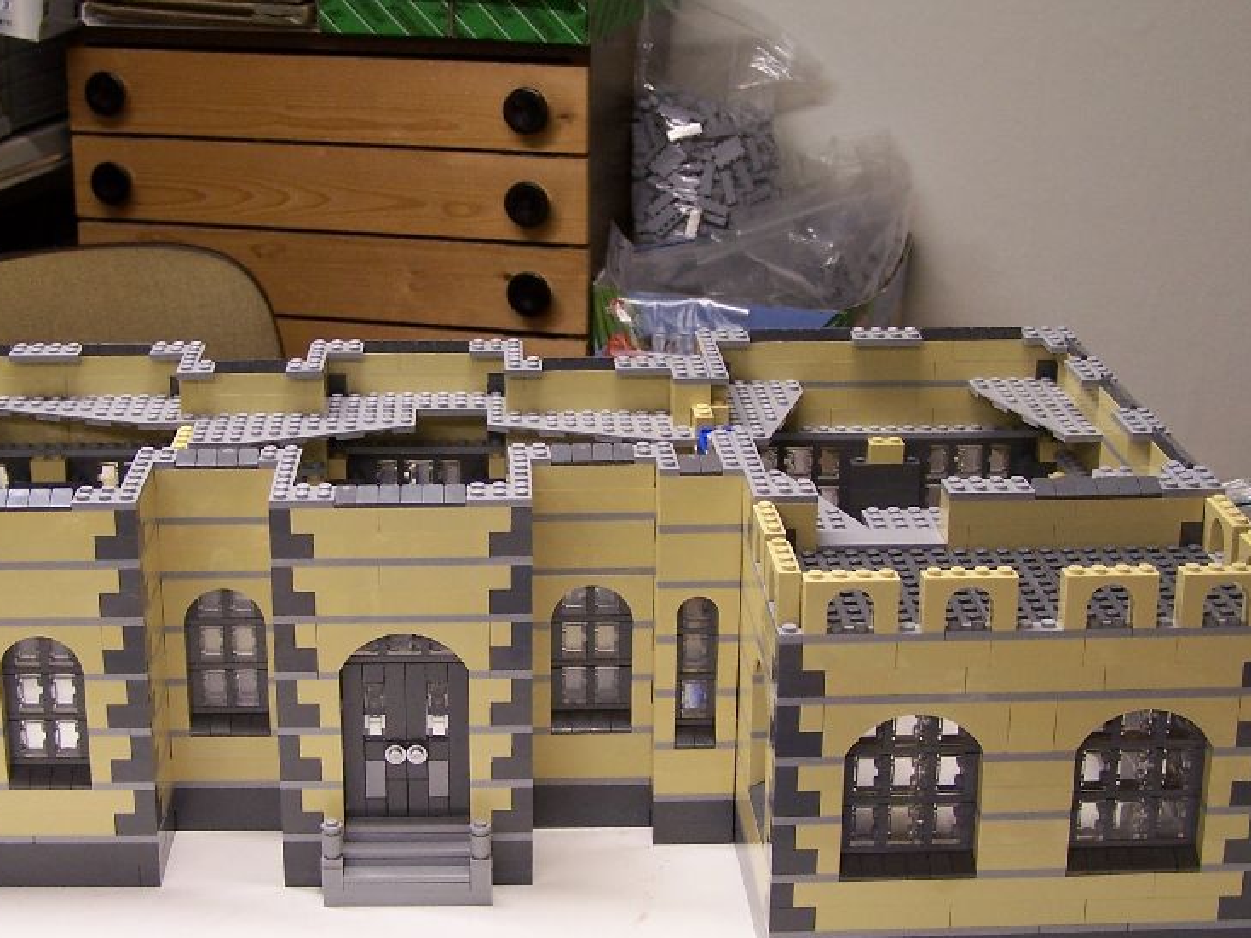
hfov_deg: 32.2
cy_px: 517
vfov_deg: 24.4
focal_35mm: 60
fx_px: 2168
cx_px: 547
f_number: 2.9
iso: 80
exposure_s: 1/10
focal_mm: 7.1
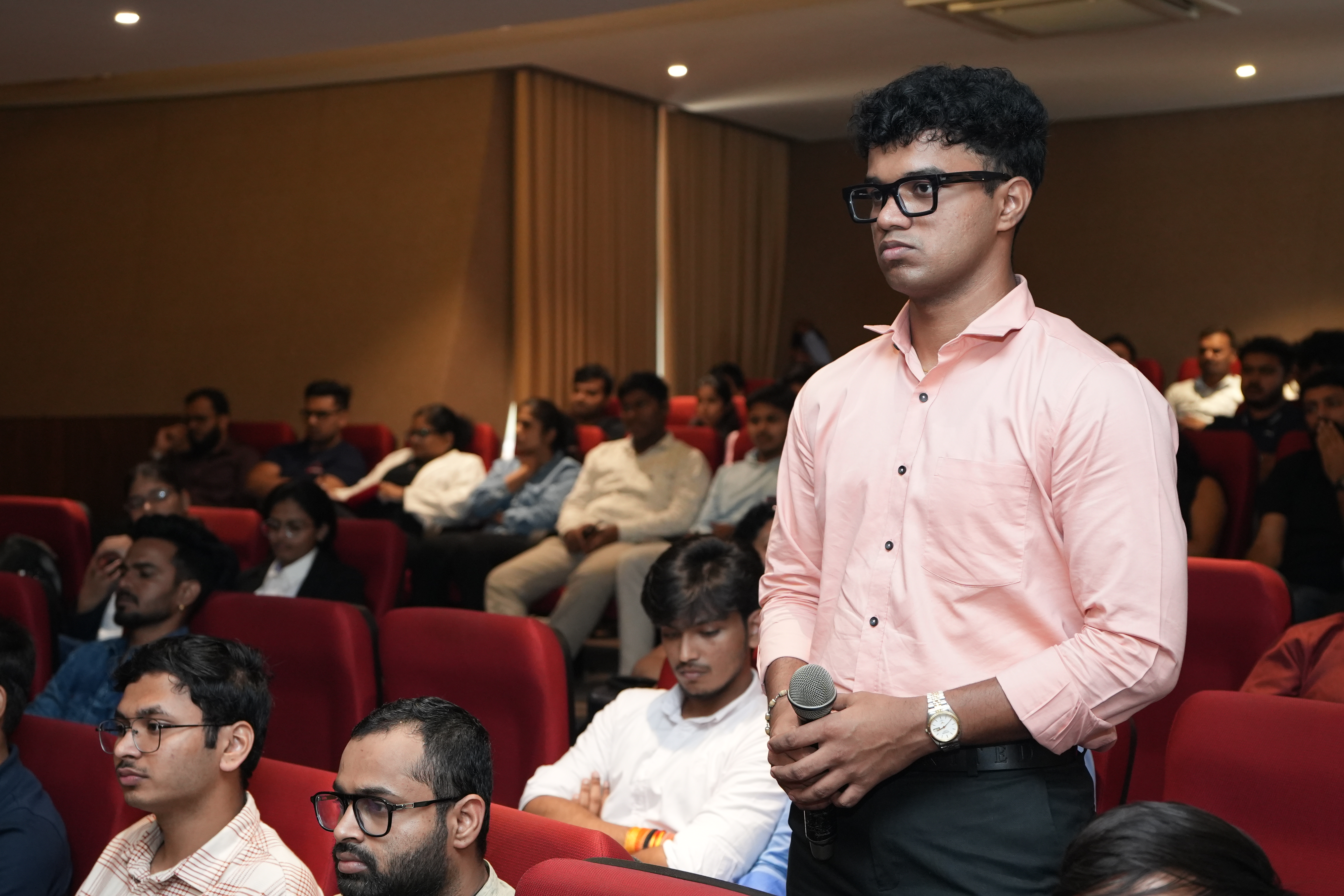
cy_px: 448
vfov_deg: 26.0
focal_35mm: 52
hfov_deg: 38.2
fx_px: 1941
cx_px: 672
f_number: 2.8
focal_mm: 35
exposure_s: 1/125
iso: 1600
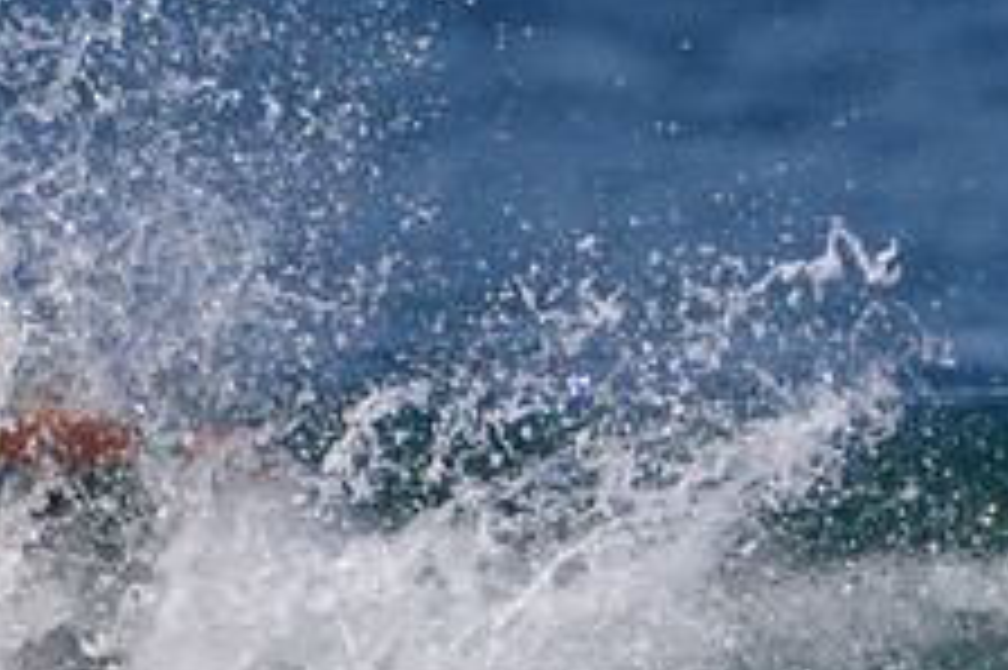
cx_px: 135
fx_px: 59650
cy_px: 845
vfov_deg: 0.6
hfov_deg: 1.0
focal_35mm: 2132
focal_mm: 550
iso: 400
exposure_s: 1/1600
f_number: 7.1
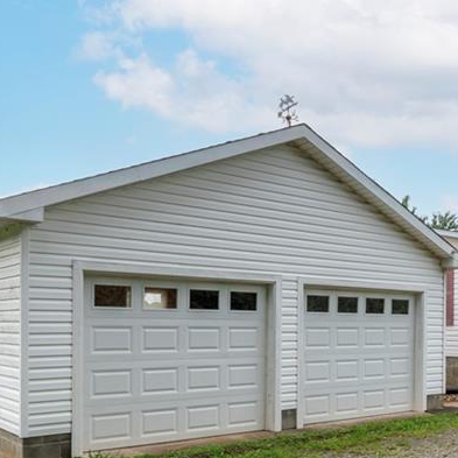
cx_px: 338
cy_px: 322
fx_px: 629
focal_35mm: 42
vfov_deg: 39.3
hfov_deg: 39.1
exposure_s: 1/500
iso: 800
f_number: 11
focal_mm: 19
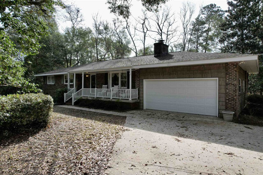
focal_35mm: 22
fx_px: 161
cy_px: 88
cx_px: 132
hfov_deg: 78.6
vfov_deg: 57.2
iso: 100
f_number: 2.8
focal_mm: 8.38
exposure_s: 1/1250
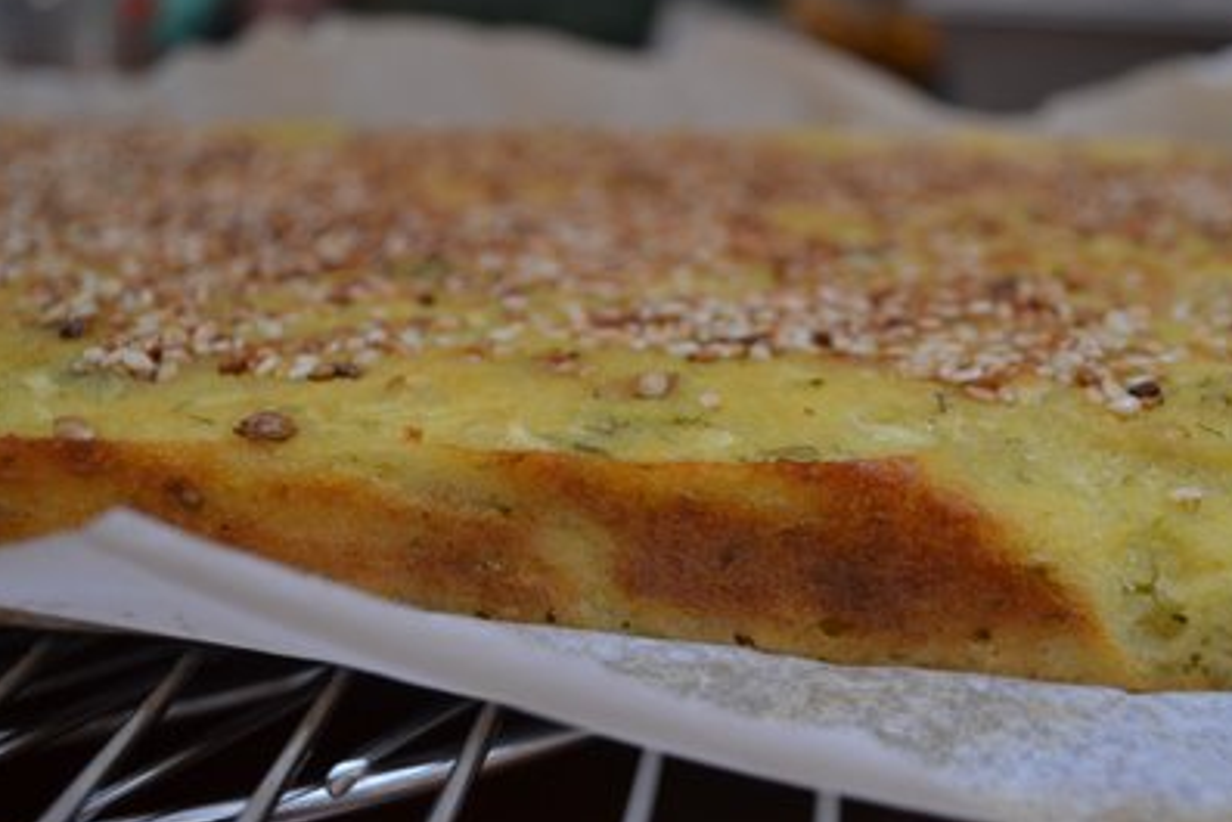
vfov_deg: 25.7
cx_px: 729
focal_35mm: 53
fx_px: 1801
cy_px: 462
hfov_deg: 37.6
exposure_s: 1/60
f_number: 4.5
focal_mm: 29
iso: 720
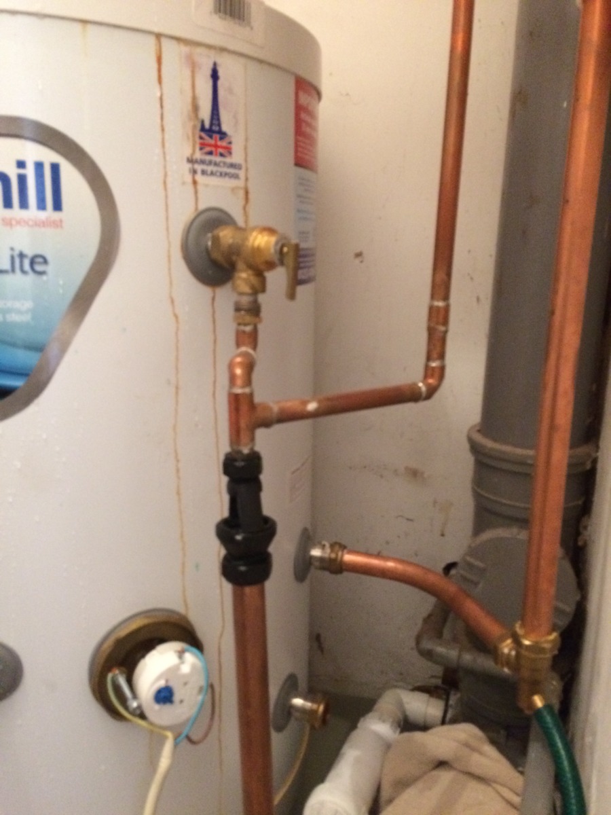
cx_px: 306
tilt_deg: -16.1
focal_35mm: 29
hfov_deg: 48.2
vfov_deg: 61.7
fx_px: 682
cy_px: 408
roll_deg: -1.3
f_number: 2.2
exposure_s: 1/17
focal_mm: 4.15
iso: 500
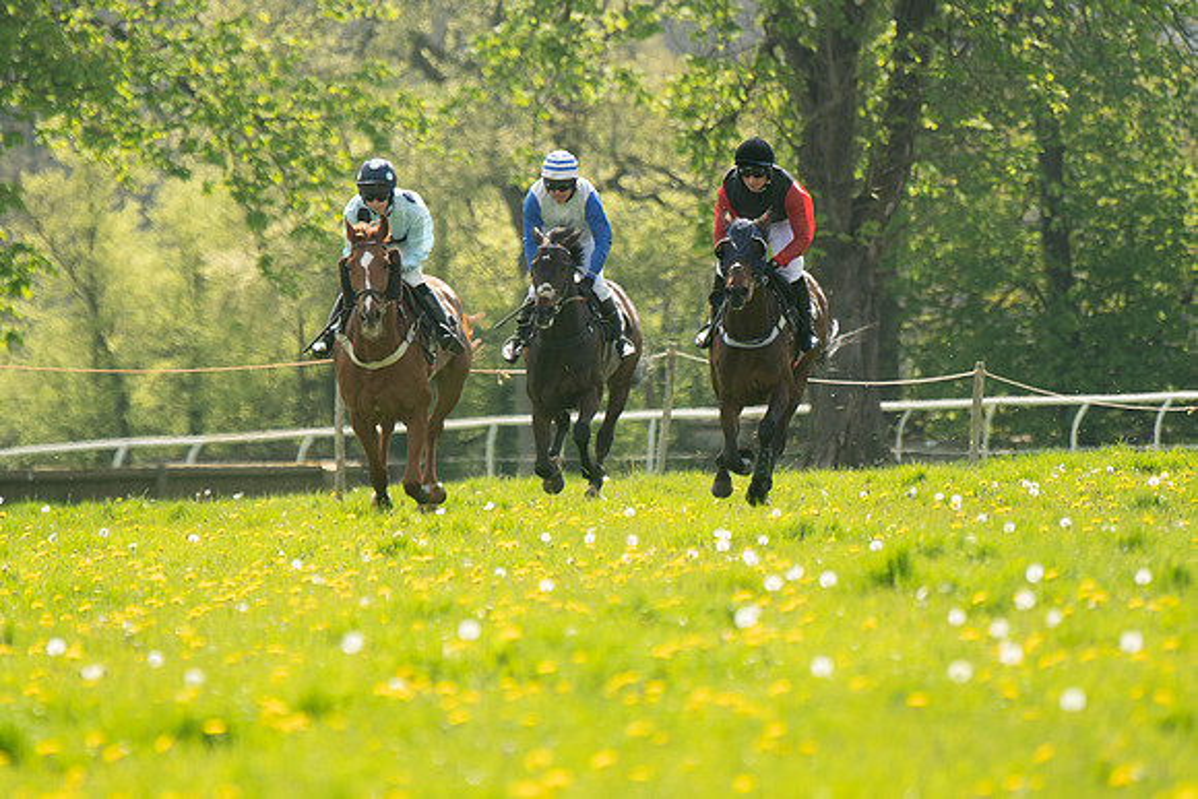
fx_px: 11982
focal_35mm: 360
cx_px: 599
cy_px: 400
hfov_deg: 5.7
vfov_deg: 3.8
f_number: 4
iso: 400
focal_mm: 240
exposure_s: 1/1600
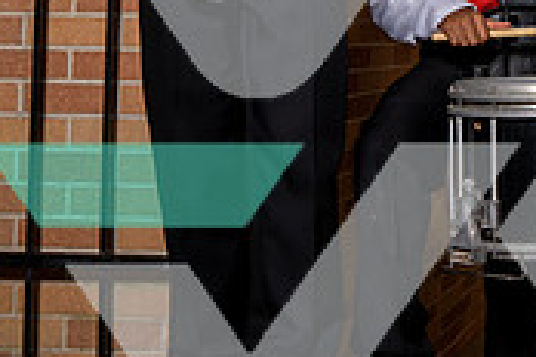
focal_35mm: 81
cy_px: -66
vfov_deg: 16.2
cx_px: 776
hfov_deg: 21.5
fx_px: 1206
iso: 320
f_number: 9
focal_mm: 24
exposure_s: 1/250
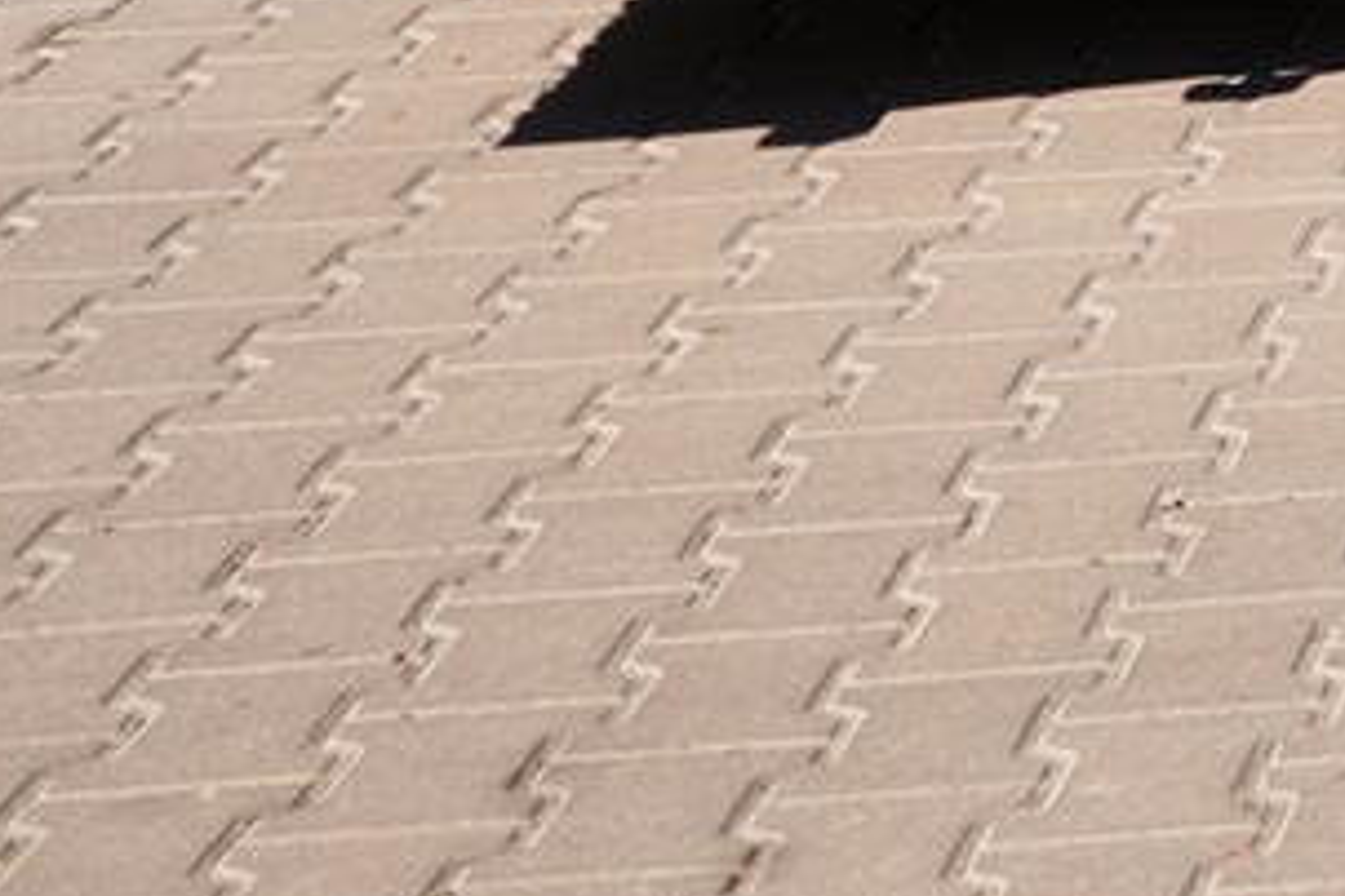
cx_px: 3915
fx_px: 6834
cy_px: -1617
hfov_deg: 9.2
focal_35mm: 183
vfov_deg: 6.9
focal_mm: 18.5
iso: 100
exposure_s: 1/160
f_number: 8
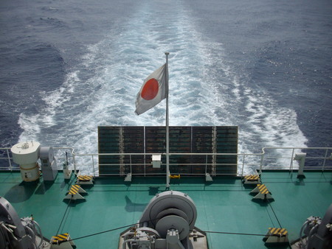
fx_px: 355
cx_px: 166
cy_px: 124
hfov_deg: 50.1
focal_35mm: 37
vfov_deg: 38.7
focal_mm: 6.2
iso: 80
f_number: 5.6
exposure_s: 1/640
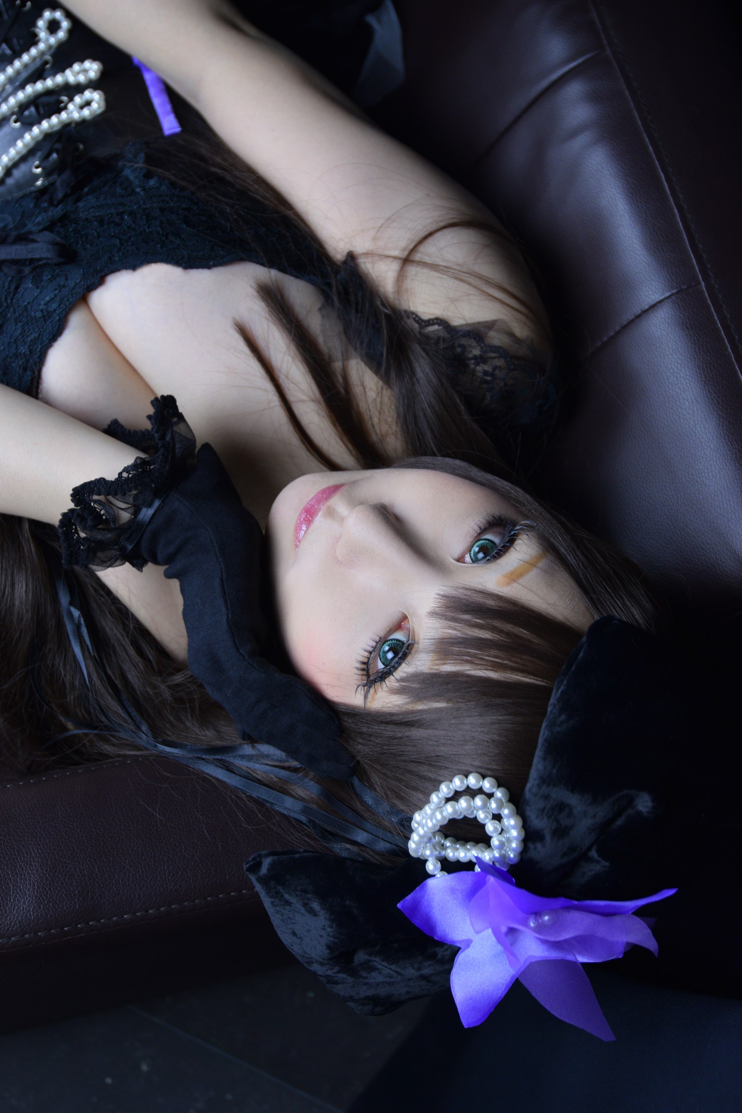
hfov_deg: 31.2
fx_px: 1329
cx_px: 364
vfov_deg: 45.4
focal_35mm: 43
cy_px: 551
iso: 400
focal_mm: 28
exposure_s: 1/50
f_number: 4
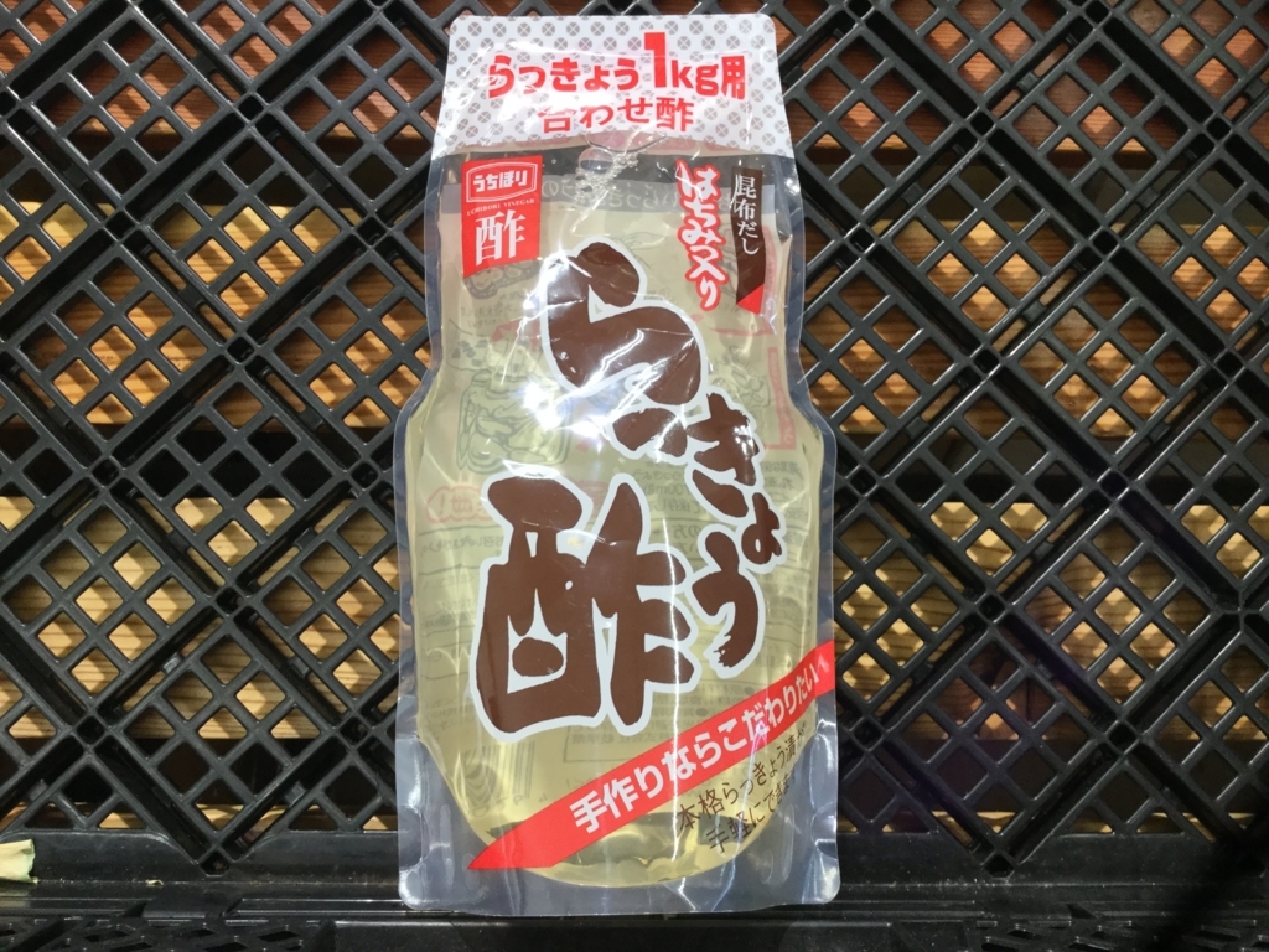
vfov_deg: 45.4
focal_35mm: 31
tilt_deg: -61.2
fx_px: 1136
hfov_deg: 58.4
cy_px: 476
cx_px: 634
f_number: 2.4
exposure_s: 1/30
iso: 32
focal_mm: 3.3
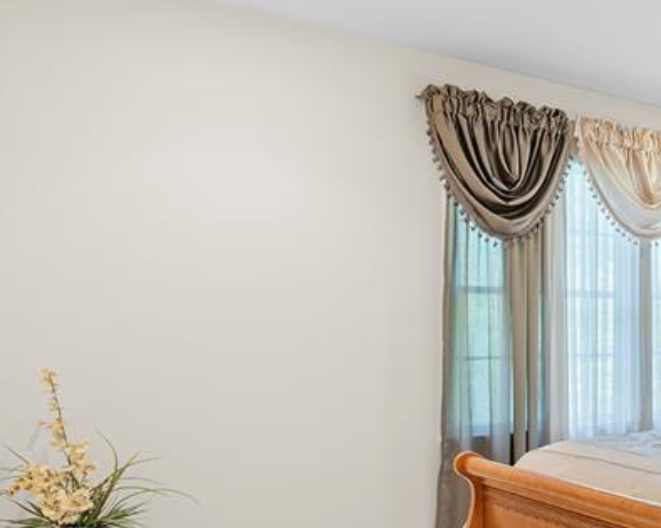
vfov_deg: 37.5
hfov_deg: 34.5
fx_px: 763
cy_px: 375
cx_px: 842
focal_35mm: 39
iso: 100
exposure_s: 1/1.25
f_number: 8
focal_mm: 16
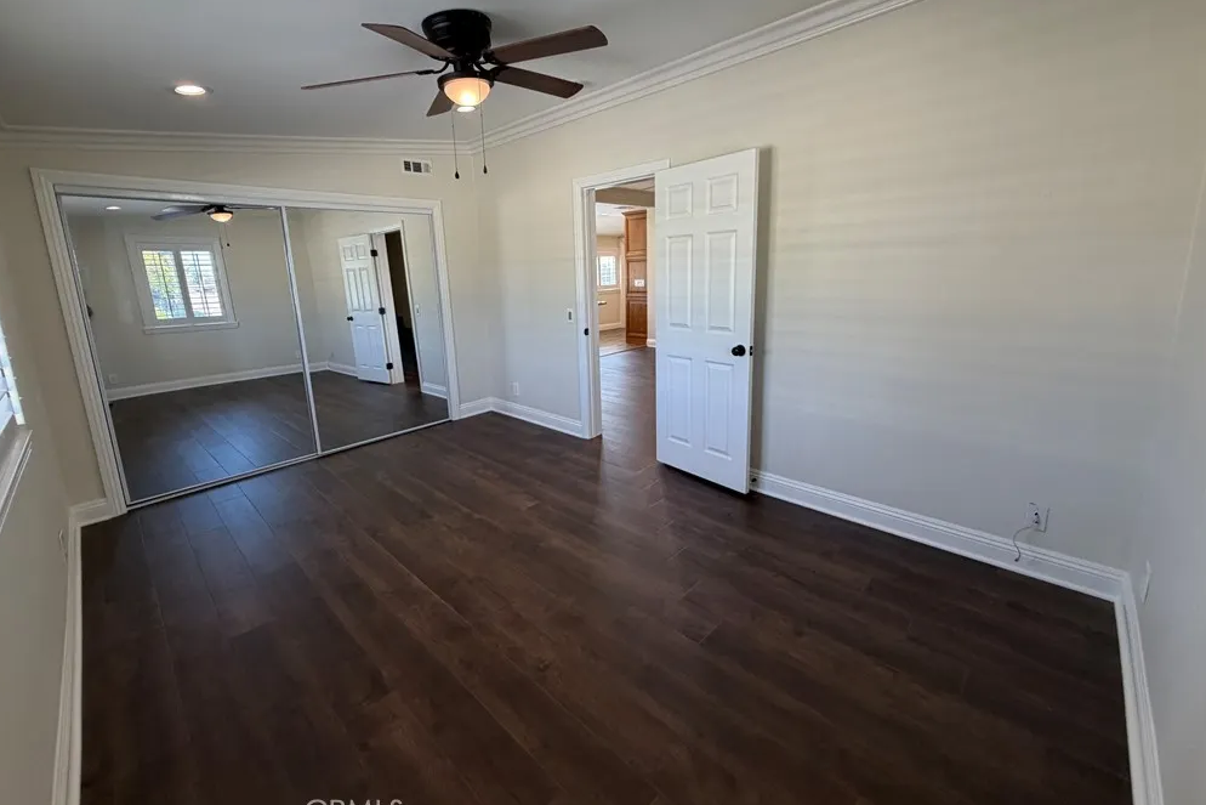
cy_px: 362
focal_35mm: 15
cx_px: 592
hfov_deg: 100.4
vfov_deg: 77.1
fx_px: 503
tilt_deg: -11.1
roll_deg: +2.4
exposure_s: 1/120
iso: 200
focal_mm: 2.22
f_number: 2.2
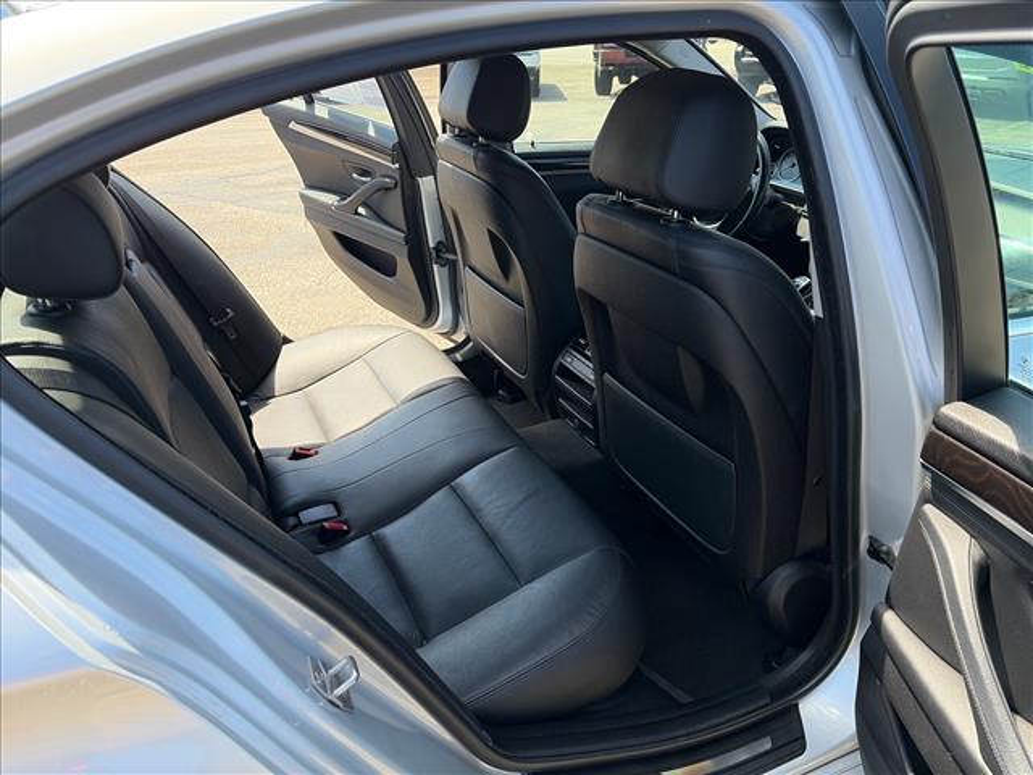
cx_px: 516
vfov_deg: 53.1
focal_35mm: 26
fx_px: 776
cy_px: 388
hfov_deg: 67.3
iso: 64
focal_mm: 5.96
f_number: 1.6
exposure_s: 1/492
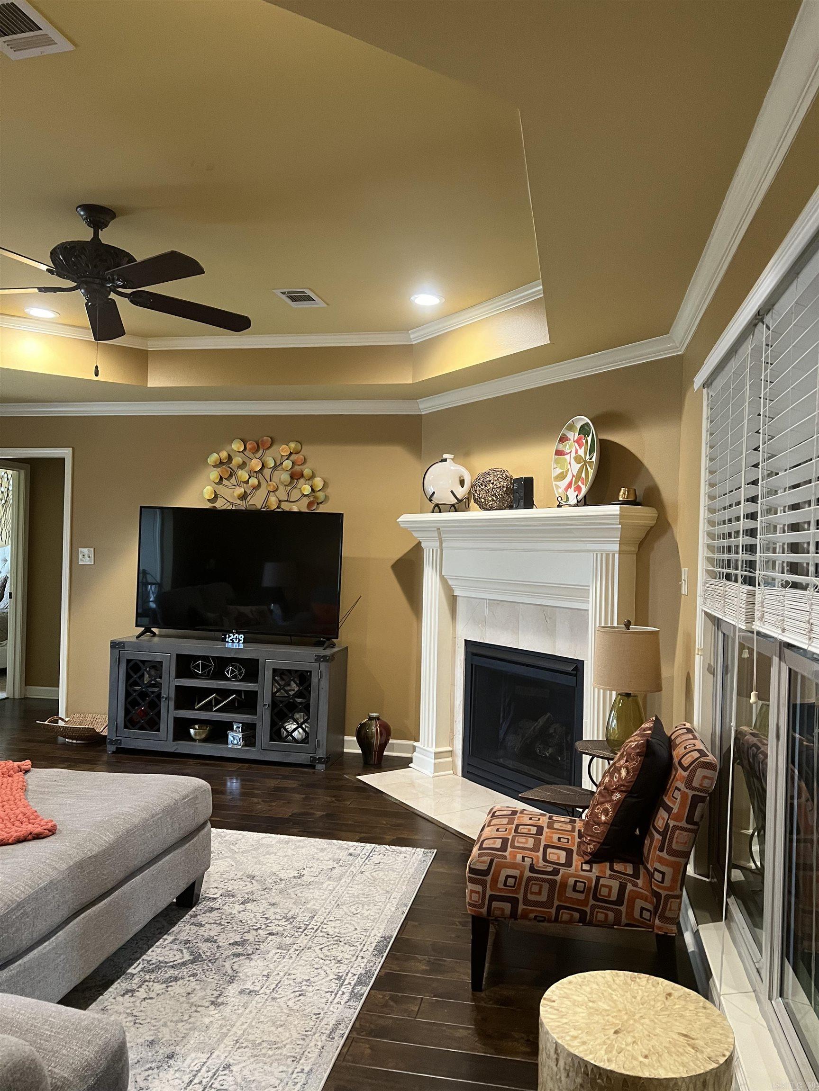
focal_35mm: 26
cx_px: 410
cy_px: 546
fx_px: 820
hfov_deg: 53.1
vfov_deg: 67.3
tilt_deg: +1.8
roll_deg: -0.8
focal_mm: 5.7
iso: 400
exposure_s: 1/60
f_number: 1.5
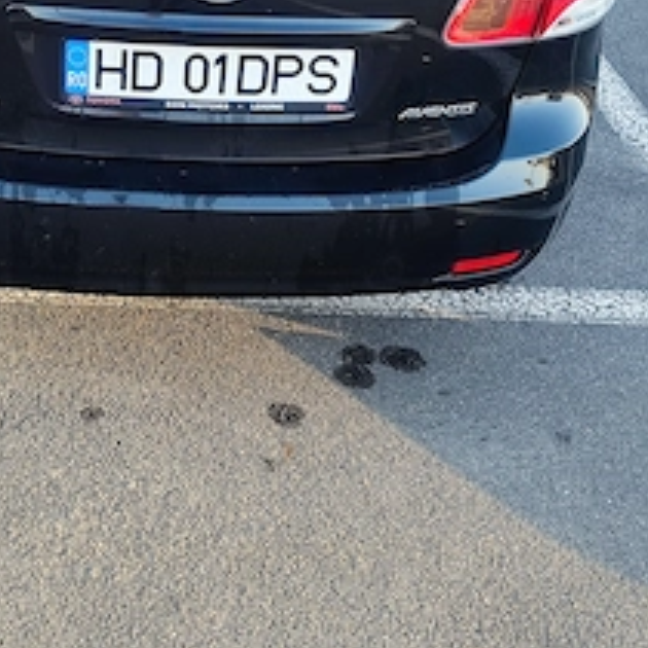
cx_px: 197
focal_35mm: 59
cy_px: 142
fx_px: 1250
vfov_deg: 28.5
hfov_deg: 28.8
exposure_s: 1/146
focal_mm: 6.14
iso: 50
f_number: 1.65
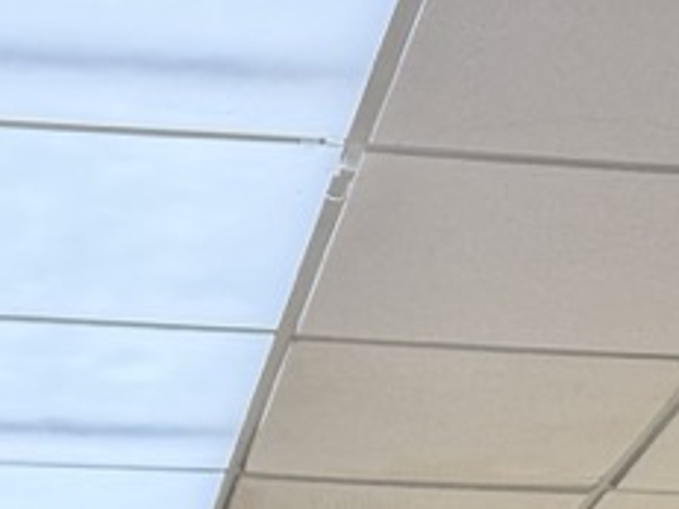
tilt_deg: -2.6
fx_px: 2607
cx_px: 132
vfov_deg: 9.3
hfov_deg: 14.7
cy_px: 1409
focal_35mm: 133
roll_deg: -2.8
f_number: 1.78
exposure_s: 1/450
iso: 100
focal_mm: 6.76
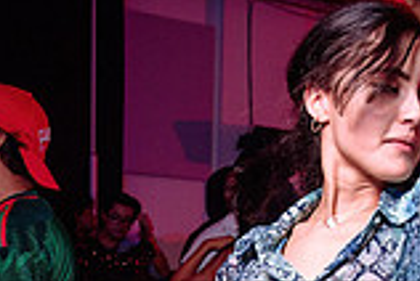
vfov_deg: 14.8
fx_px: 1029
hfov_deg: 22.5
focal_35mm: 88
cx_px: 377
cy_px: 383
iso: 800
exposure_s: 1/160
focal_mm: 24
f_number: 3.5
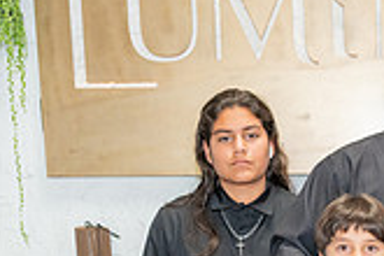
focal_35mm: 105
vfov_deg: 12.1
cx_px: 405
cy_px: 450
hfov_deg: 18.8
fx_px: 1120
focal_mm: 27
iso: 800
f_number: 5
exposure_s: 1/200
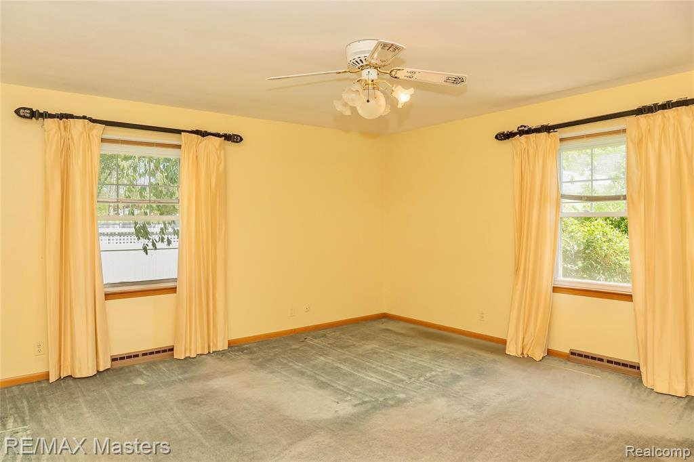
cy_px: 231
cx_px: 347
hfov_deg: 73.8
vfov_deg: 53.1
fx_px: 462
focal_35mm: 24
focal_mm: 16
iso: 160
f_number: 5.6
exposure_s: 1/200
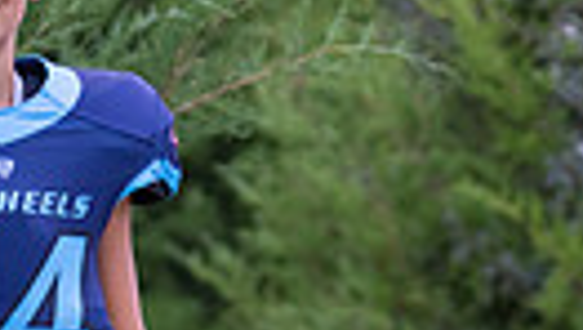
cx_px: 34
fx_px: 5138
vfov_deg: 3.7
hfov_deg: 6.5
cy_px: 465
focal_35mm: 332
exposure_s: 1/320
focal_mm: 70
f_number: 2.8
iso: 800
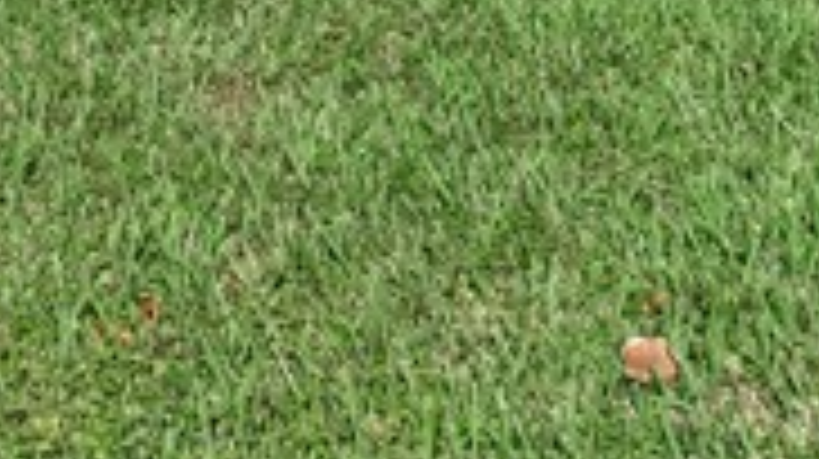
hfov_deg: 17.6
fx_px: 2582
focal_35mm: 119
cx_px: 16
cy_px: -760
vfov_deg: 8.9
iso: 100
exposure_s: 1/500
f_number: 10
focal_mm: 19
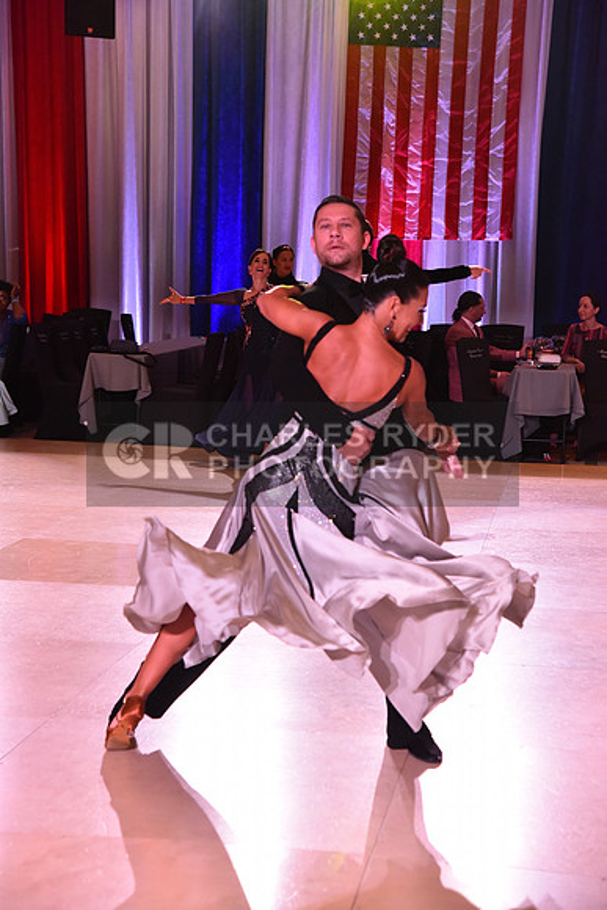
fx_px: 1896
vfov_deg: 27.0
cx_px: 304
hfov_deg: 18.2
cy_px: 455
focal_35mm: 75
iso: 2500
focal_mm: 75
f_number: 5.6
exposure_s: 1/320
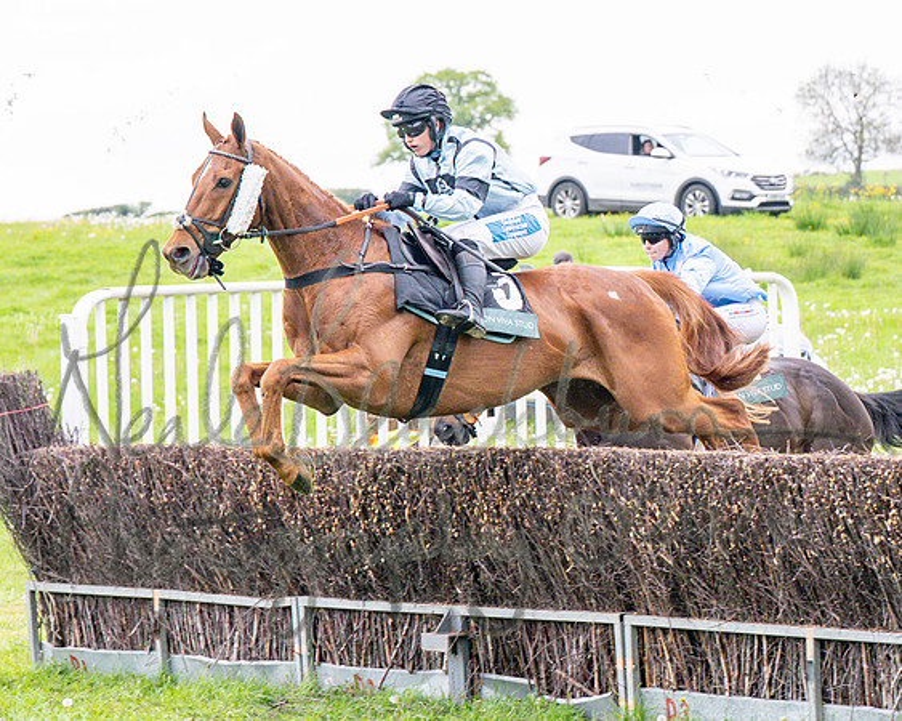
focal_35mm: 174
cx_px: 485
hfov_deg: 11.1
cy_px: 364
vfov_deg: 8.9
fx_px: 4653
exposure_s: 1/1250
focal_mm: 70
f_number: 4
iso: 400
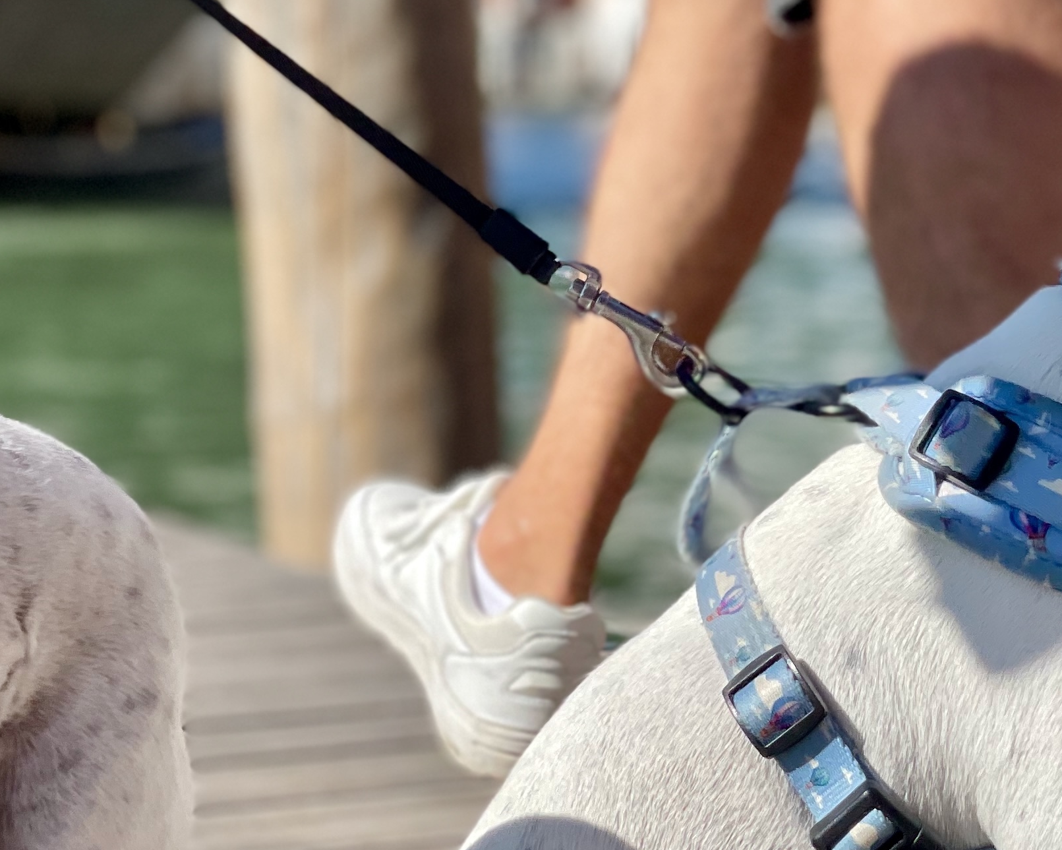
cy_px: 415
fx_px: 3992
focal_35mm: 127
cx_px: 914
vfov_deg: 12.2
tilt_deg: -3.5
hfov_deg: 15.0
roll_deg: +1.4
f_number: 2
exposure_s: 1/1996
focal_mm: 6
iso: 32
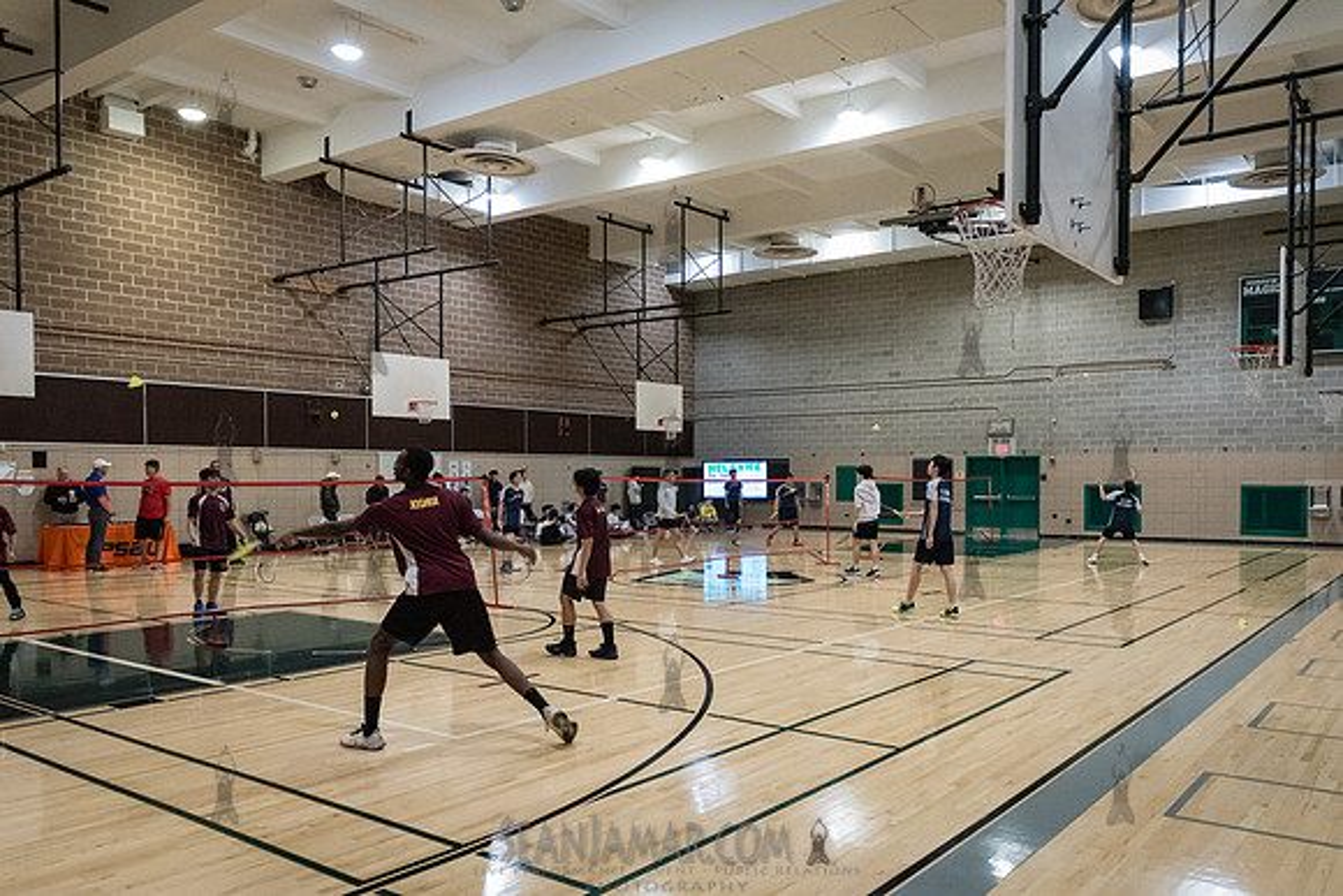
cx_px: 718
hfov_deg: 66.2
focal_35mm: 28
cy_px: 503
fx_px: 1028
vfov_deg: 47.0
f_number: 3.5
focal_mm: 24
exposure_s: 1/400
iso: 8000
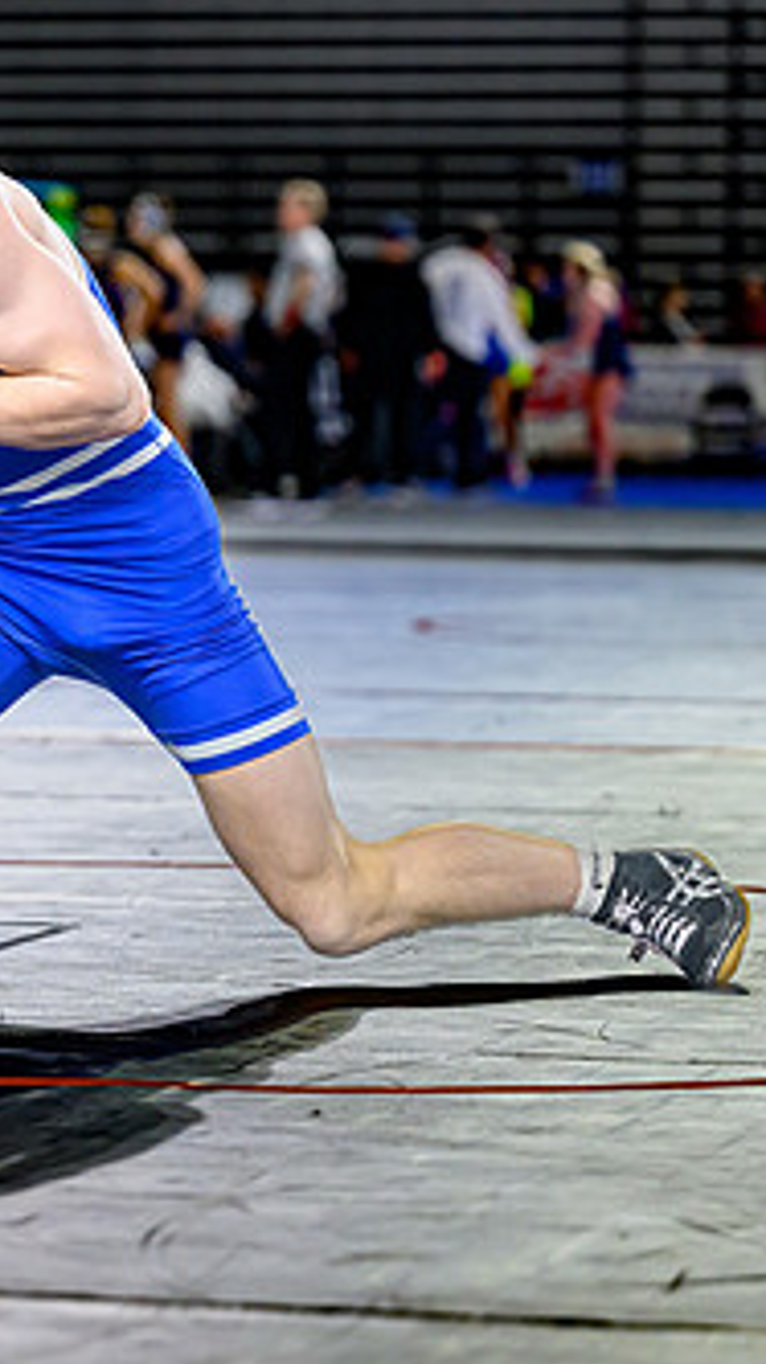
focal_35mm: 178
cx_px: -182
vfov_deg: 12.1
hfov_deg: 6.8
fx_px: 6436
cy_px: 536
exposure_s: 1/800
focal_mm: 85
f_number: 2.8
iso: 2500
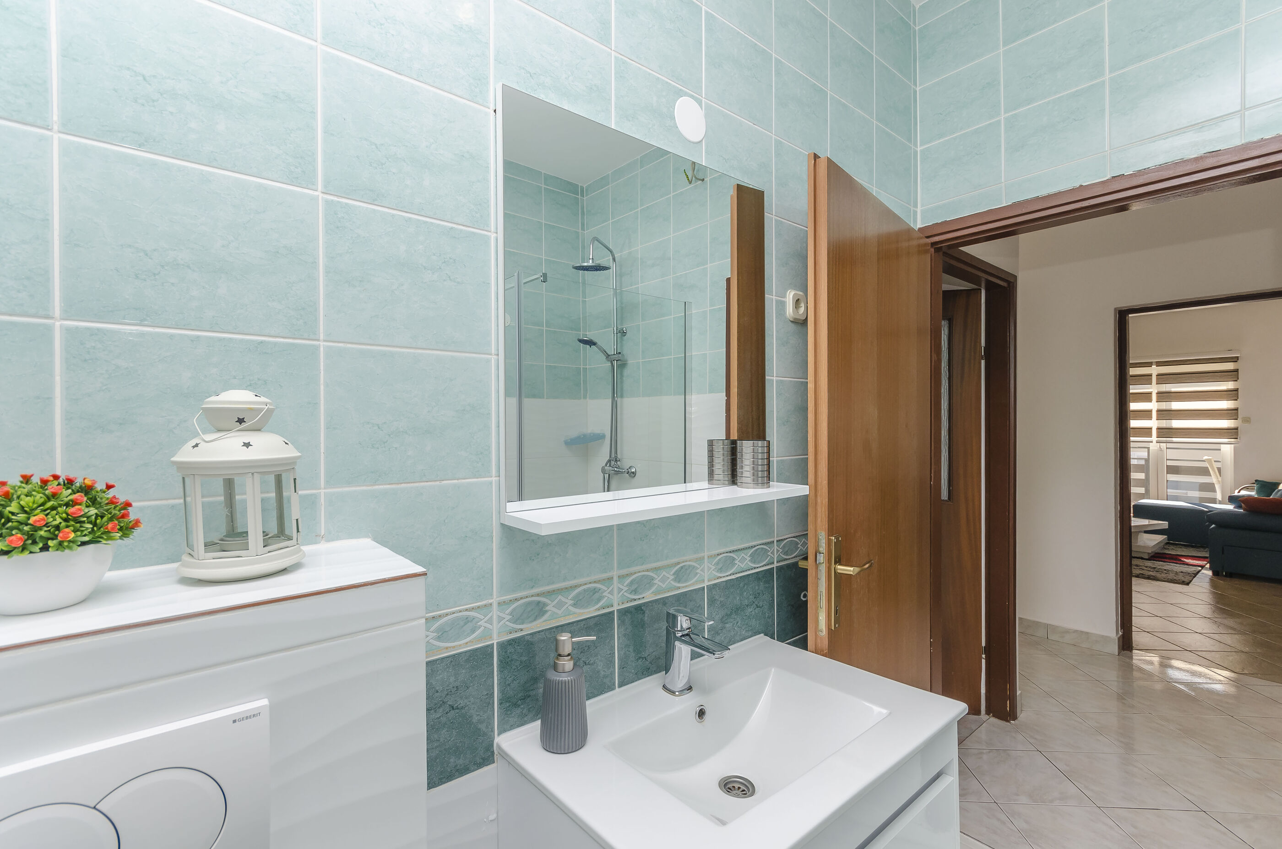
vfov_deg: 77.1
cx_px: 641
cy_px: 424
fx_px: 533
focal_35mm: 15
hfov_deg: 100.5
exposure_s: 1/100
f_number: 9
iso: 100
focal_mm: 10
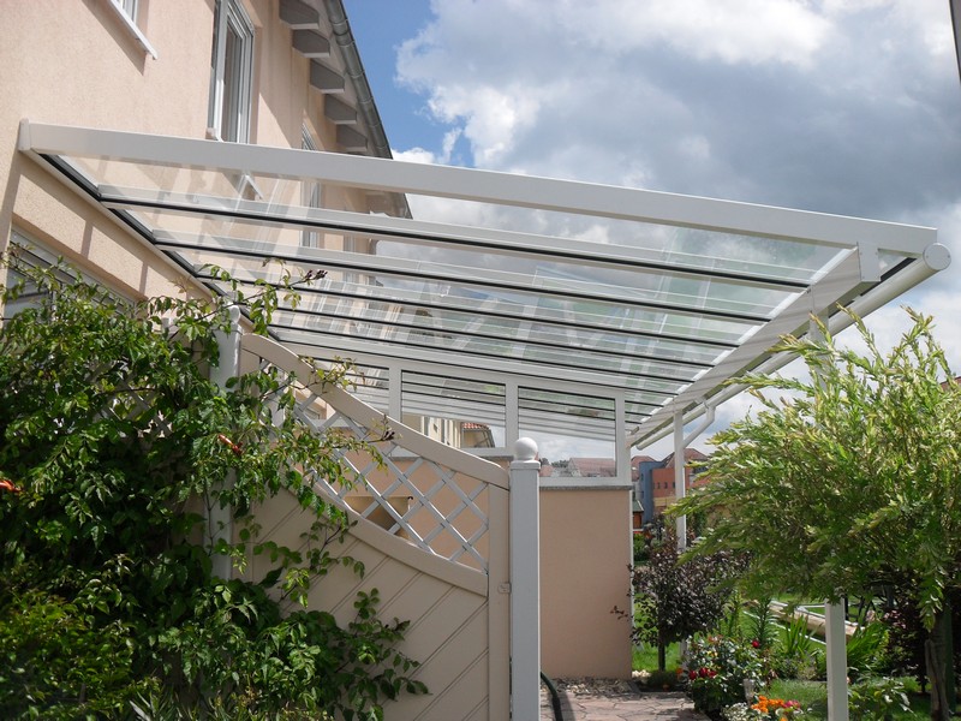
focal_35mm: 35
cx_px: 480
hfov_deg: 52.6
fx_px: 972
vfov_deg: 40.7
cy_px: 360
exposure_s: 1/250
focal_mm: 6.2
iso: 100
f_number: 8.9
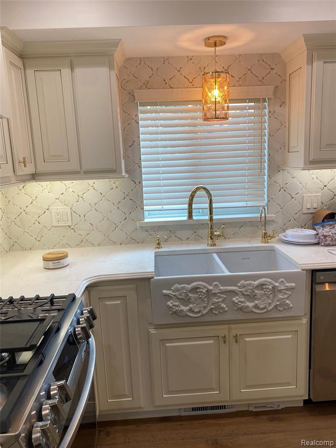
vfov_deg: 67.3
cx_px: 168
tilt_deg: -8.3
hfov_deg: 53.1
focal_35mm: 26
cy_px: 224
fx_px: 336
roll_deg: +3.7
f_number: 1.8
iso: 40
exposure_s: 1/120
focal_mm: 4.25
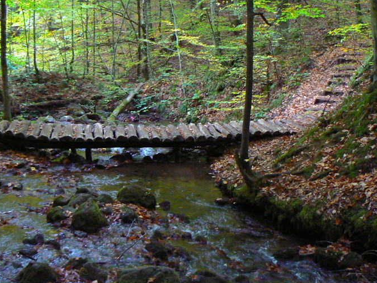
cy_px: 107
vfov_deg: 26.5
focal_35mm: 55
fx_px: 599
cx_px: 183
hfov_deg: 34.9
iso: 200
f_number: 2.8
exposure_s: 1/30
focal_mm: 6
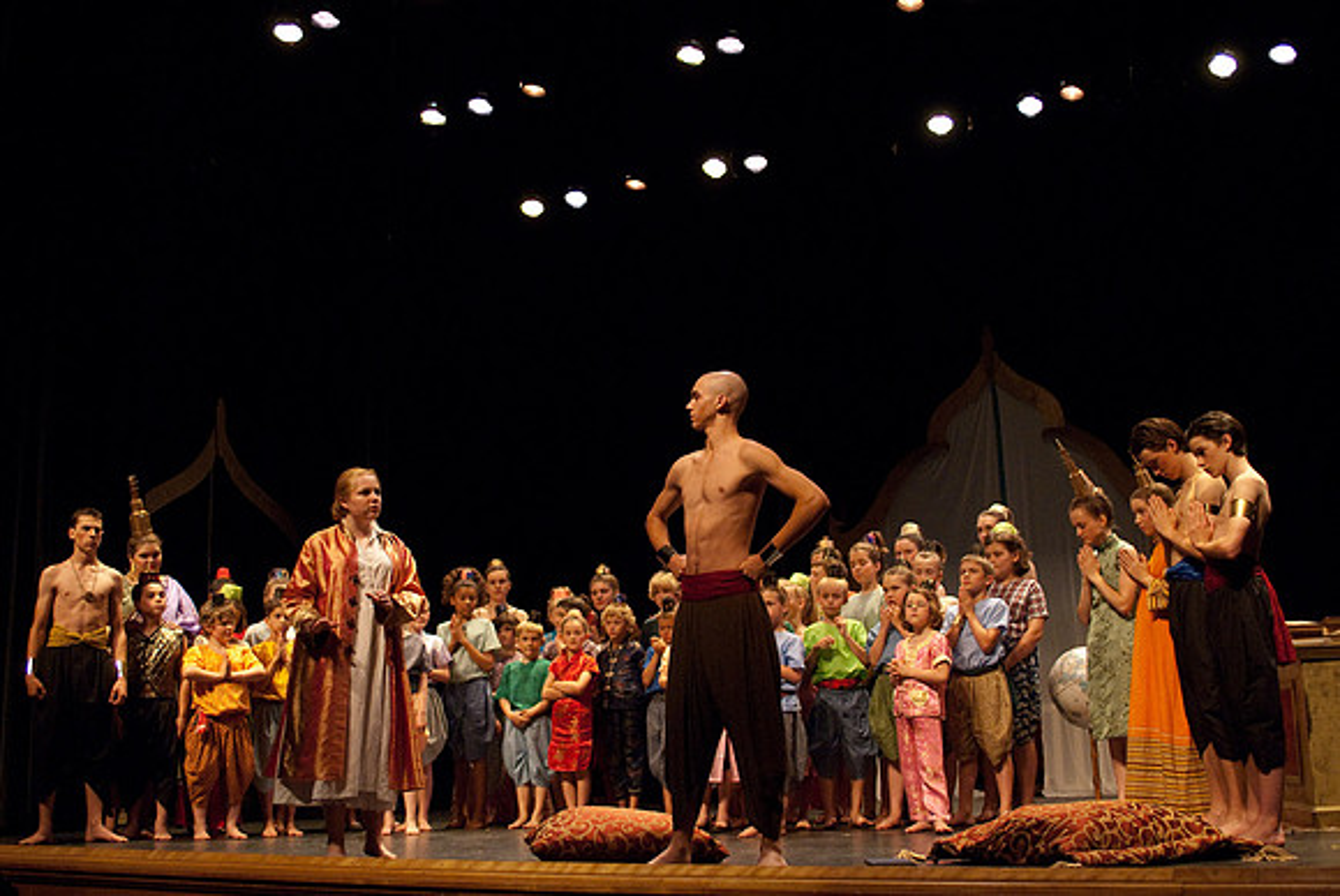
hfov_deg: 46.4
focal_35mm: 42
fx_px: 1565
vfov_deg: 32.0
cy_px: 448
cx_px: 670
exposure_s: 1/160
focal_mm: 28
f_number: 2.8
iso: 1000
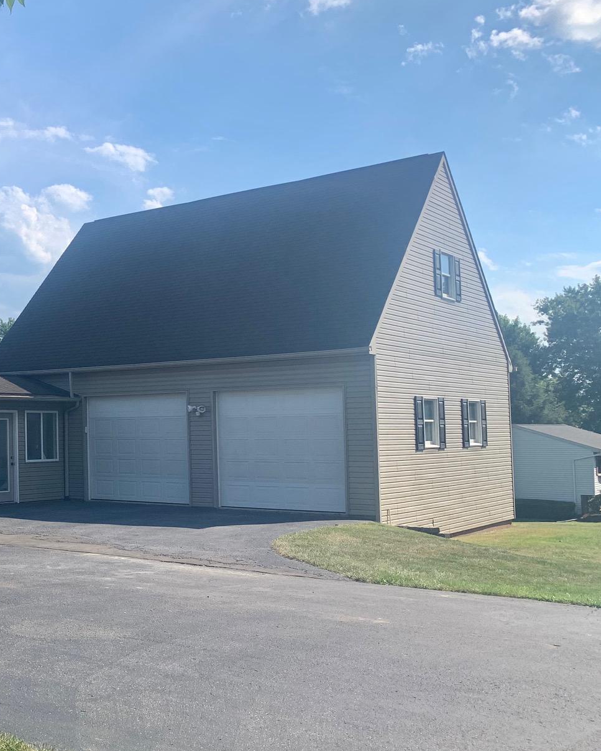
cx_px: -29
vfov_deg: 42.9
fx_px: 956
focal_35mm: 43
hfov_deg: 31.6
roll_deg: -0.4
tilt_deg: +2.2
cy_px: 391
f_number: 1.8
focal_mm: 4.25
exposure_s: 1/2309
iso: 25
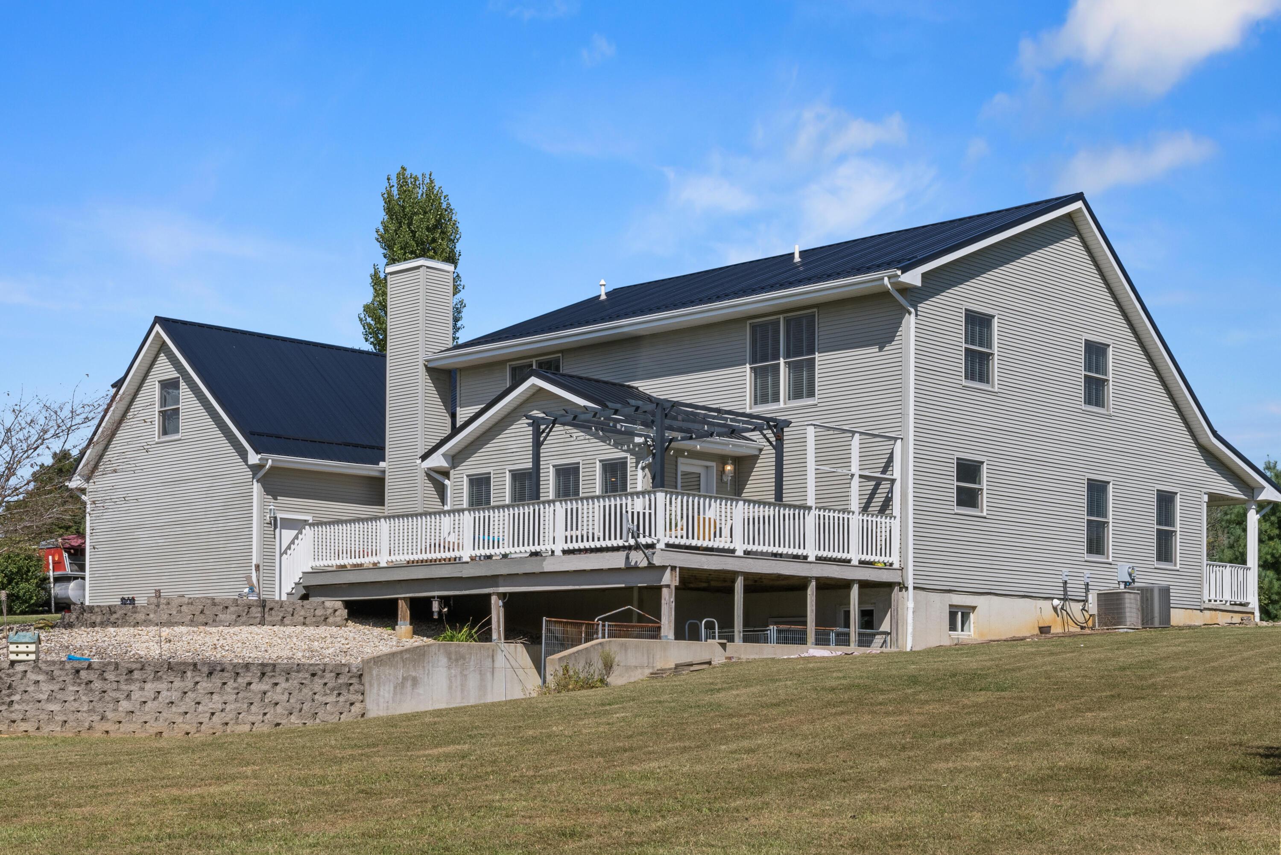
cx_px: 640
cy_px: 428
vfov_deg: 26.5
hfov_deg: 38.9
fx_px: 1815
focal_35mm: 51
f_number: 22
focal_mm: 51
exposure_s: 1/80
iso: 640
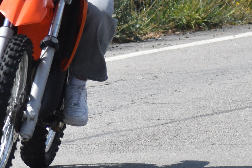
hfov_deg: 1.6
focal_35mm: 1273
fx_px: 8913
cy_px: -72
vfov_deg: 1.1
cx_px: 103
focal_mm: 195
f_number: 7.1
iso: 400
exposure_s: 1/1600
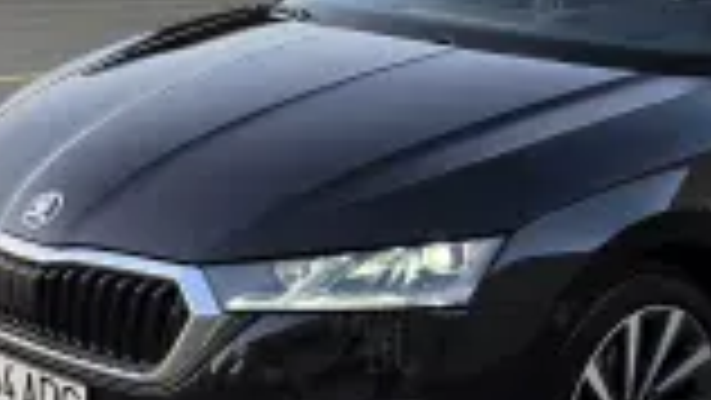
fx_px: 1075
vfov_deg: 21.1
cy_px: 171
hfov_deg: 35.2
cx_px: 590
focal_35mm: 57
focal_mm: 6.5
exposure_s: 1/370
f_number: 1.4
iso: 32
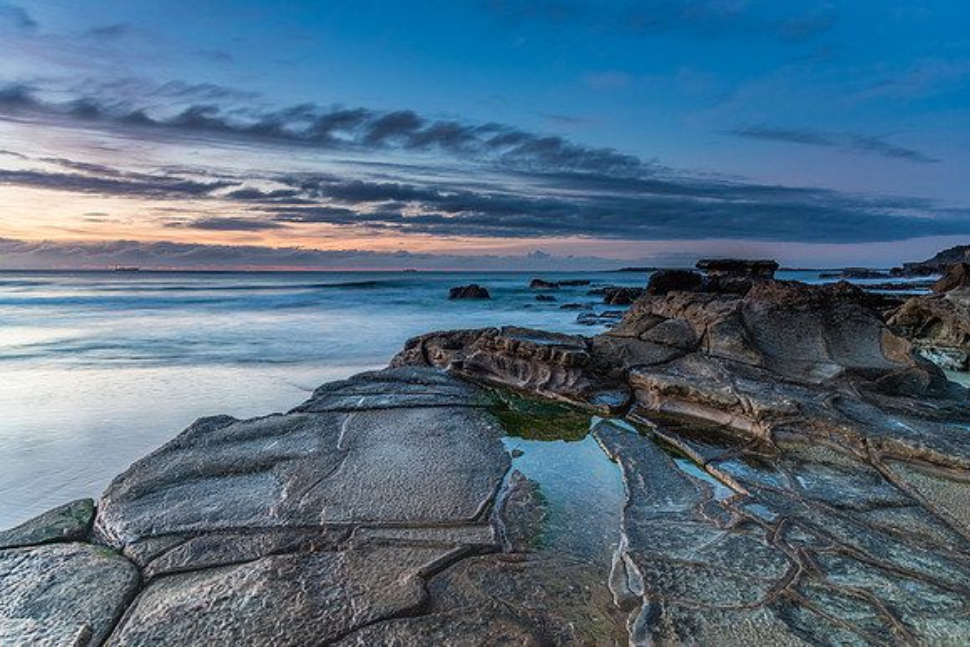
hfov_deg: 72.2
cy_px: 324
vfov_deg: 51.9
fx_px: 665
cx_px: 485
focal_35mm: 25
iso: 400
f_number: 5.6
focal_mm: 24
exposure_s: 5
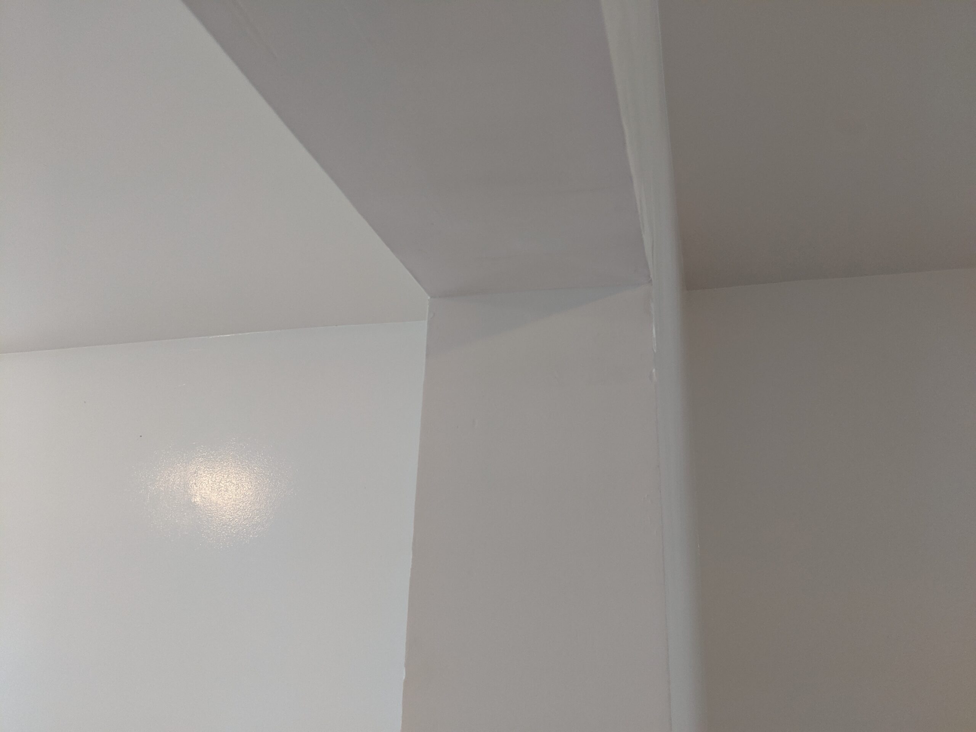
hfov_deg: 65.3
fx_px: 761
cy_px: 366
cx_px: 488
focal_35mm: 27
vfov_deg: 51.4
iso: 311
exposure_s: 1/120
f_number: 1.8
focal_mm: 4.44
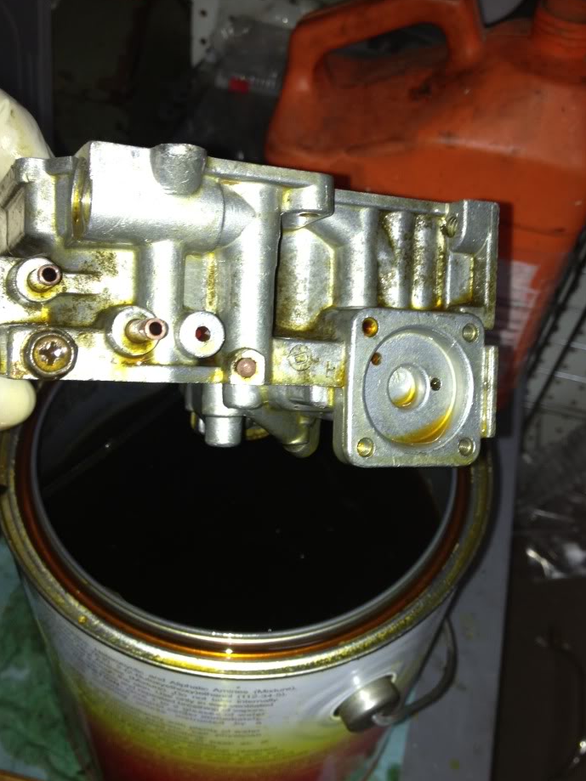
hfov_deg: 36.8
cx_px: 296
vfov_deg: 47.9
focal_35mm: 39
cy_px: 375
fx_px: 880
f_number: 2.4
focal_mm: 4.3
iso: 50
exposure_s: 1/24
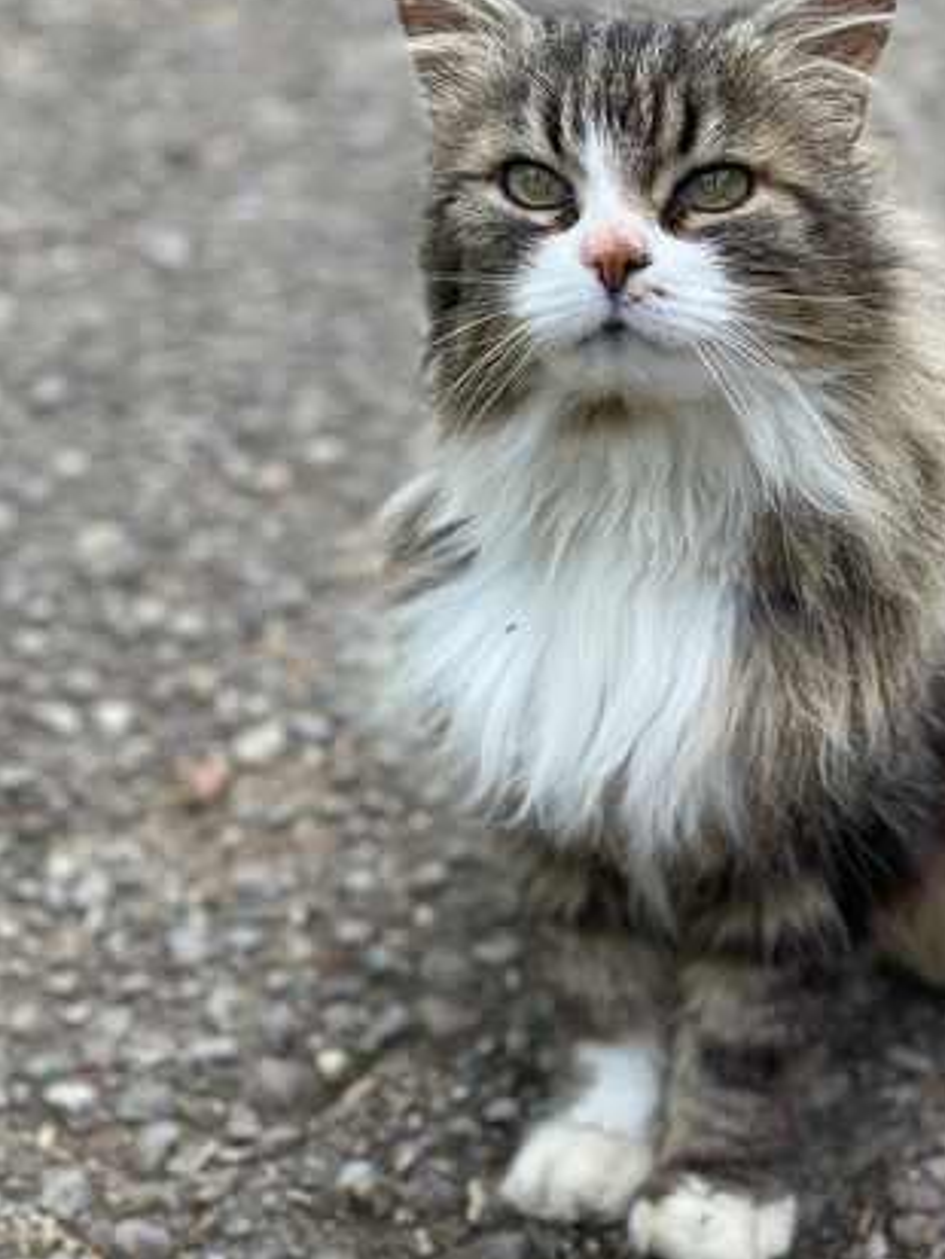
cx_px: 623
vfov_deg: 21.3
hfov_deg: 16.0
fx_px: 3347
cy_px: 588
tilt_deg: -28.1
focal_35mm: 92
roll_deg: +2.4
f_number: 2.2
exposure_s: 1/121
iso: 20
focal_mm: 7.5
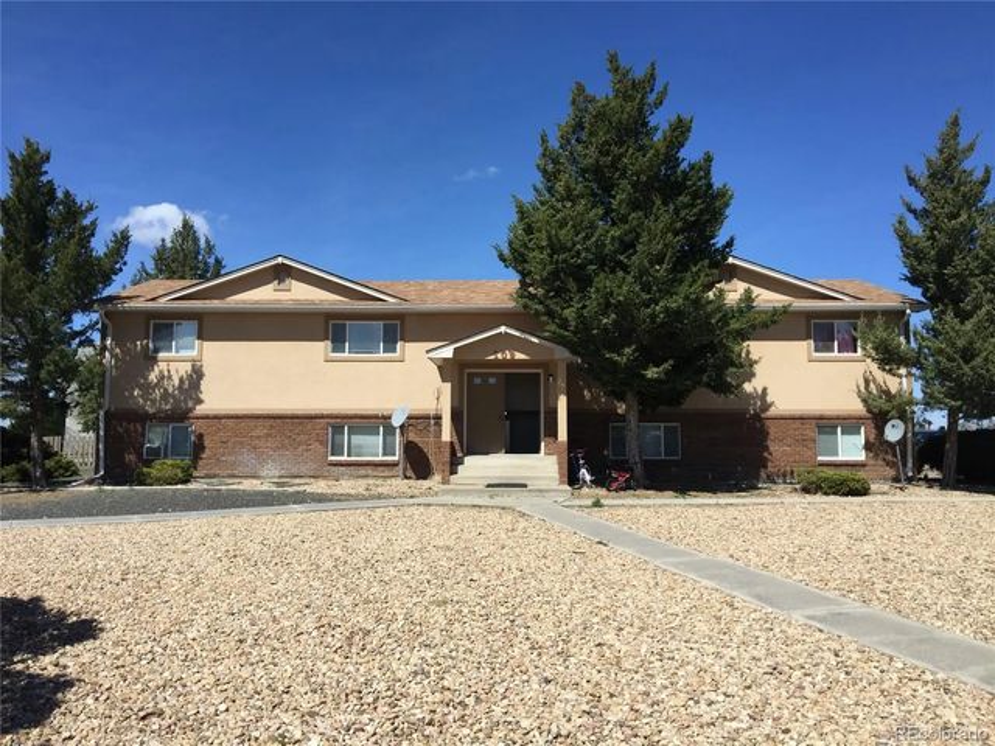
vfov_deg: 48.2
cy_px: 373
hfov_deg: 61.7
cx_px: 498
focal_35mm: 29
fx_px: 834
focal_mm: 4.15
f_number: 2.2
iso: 32
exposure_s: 1/2475
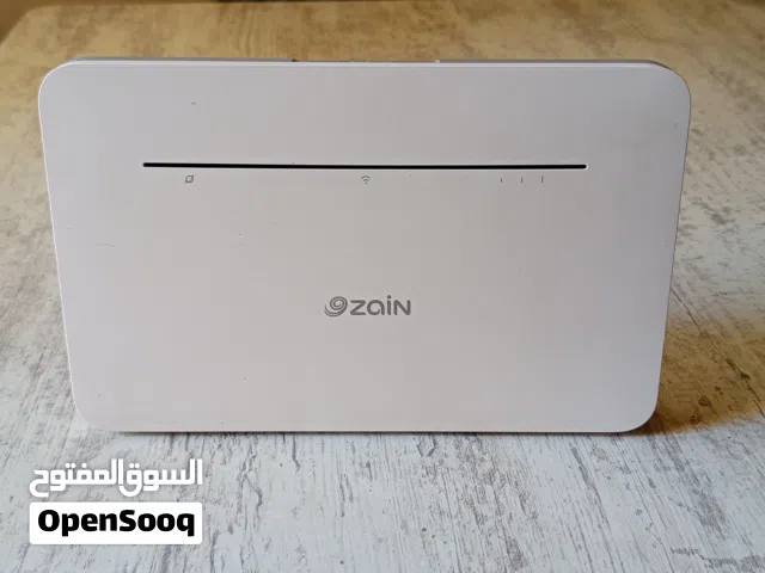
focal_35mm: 43
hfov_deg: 43.9
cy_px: 286
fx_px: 950
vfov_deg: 33.6
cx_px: 382
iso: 236
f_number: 1.7
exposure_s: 1/50
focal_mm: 5.24
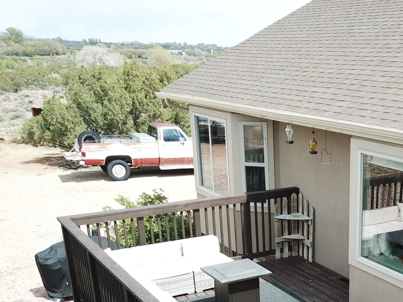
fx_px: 594
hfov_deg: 35.6
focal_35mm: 51
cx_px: 352
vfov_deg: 27.2
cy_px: 293
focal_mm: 4.73
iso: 100
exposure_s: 1/630
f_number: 2.2
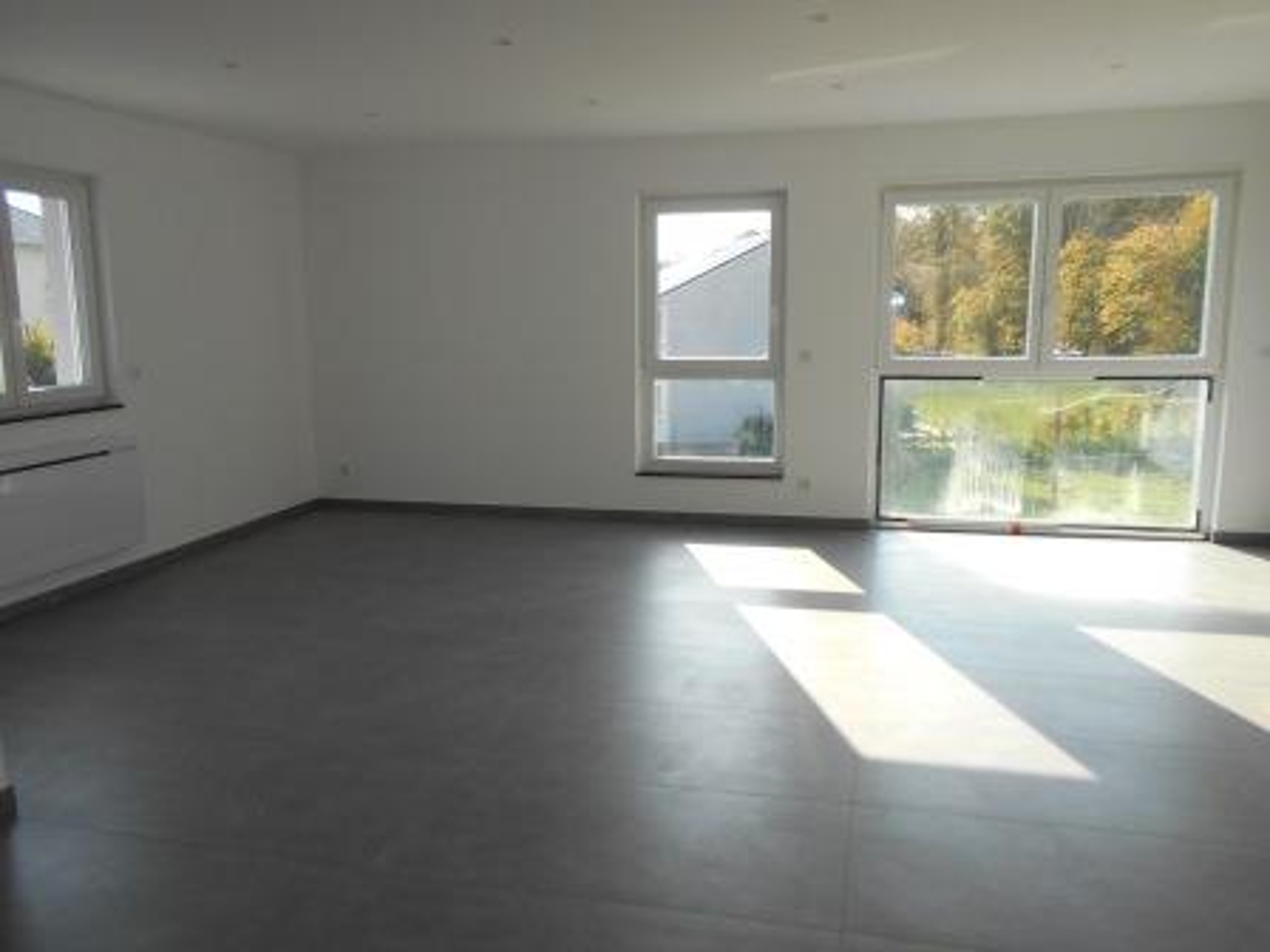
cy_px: 476
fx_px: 954
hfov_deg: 67.3
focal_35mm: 26
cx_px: 635
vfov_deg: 53.1
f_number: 3.2
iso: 80
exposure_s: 1/200
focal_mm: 4.6
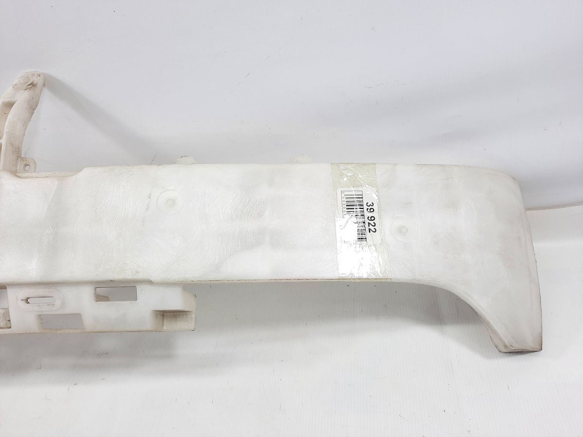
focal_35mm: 25
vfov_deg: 54.9
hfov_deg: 69.4
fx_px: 421
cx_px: 292
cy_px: 218
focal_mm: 4.6
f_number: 2
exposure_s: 1/50
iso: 32
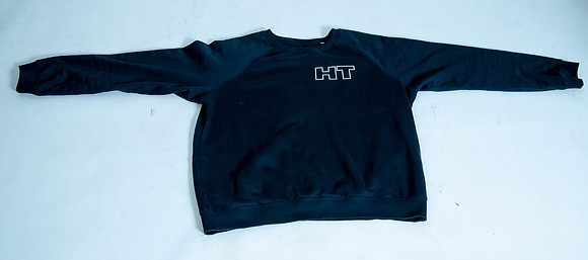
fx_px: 583
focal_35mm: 39
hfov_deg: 53.5
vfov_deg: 25.2
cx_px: 307
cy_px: 114
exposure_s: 1/125
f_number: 4
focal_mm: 32
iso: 320
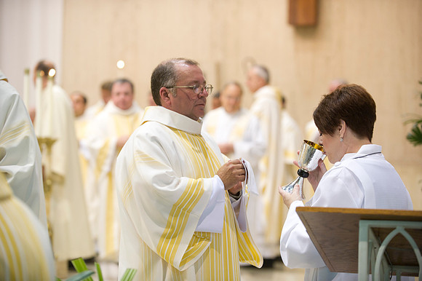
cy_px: 140
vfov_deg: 13.0
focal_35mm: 105
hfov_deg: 19.5
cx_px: 211
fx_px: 1230
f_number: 2.8
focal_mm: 105
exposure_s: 1/80
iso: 2000
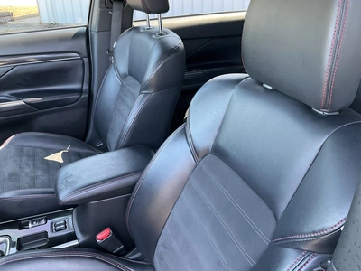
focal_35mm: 29
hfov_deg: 61.7
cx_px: 180
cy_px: 136
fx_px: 302
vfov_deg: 48.2
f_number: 1.8
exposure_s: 1/60
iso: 100
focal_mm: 3
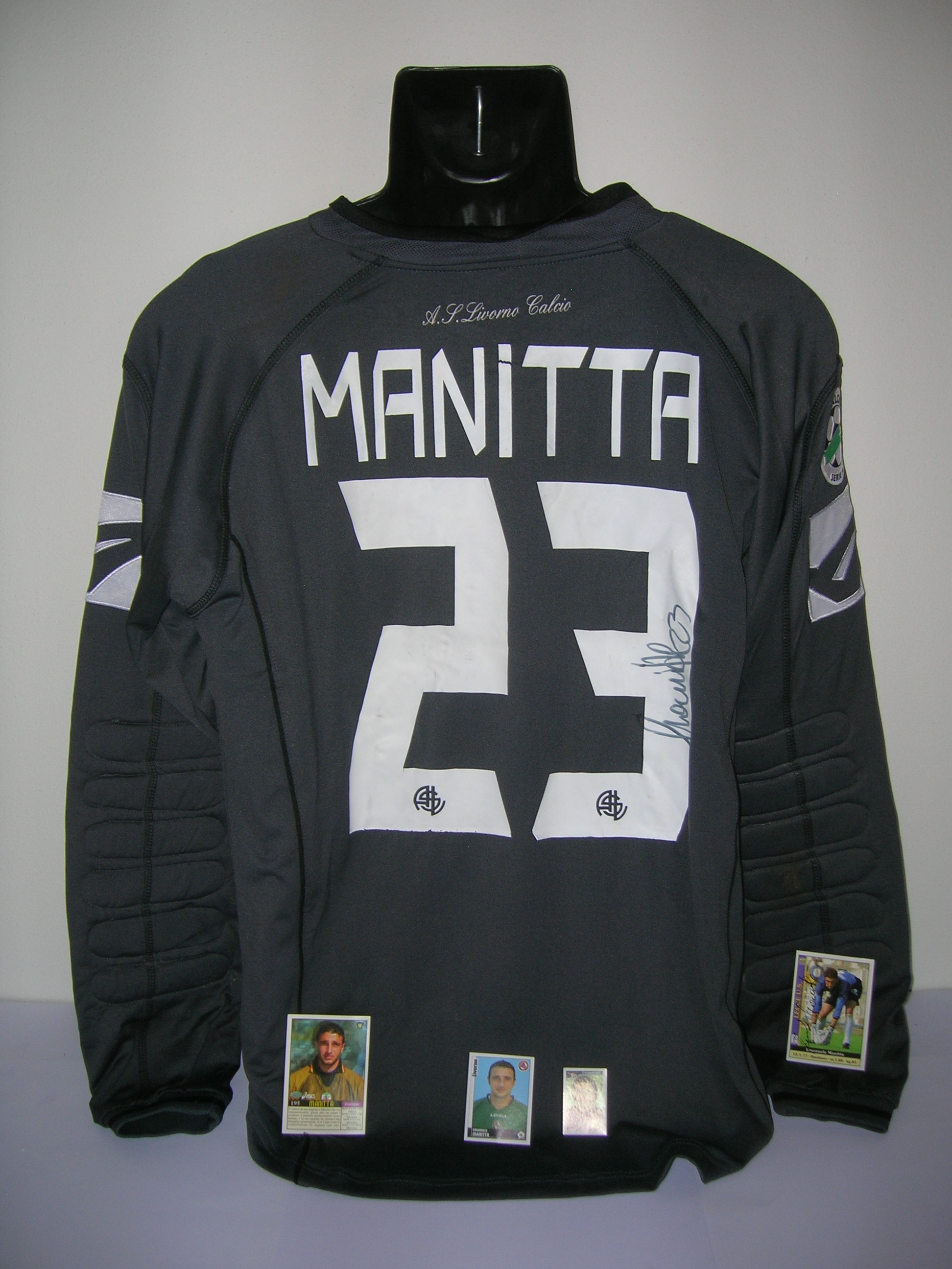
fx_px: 1247
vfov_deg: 54.0
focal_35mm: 34
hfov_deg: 41.8
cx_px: 476
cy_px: 634
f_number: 2.9
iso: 50
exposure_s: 1/60.1
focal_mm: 5.7
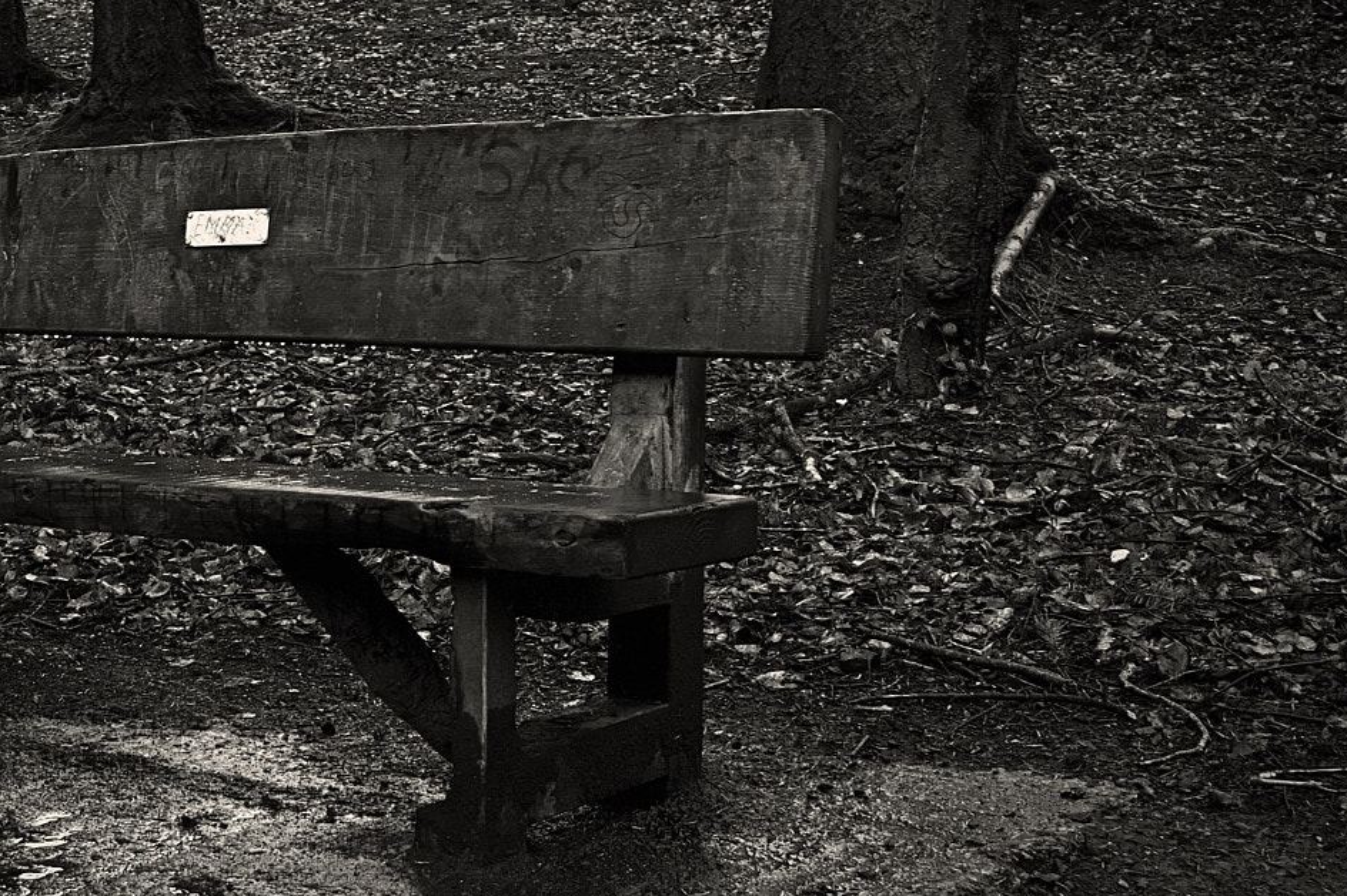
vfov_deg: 22.2
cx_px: 340
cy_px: 348
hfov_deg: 32.3
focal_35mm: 61
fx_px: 2281
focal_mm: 24
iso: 100
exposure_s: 1/10
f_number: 7.1
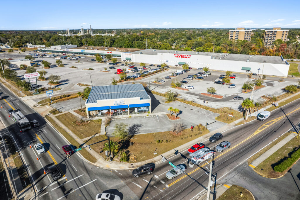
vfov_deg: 57.2
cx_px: 150
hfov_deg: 78.6
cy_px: 100
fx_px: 183
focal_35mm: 22
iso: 100
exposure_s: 1/640
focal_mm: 8.4
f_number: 2.8
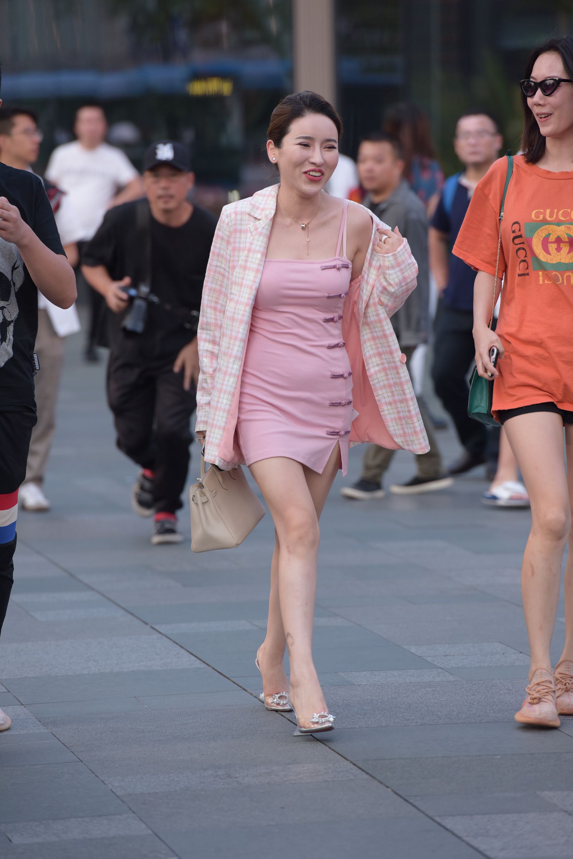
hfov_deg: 6.9
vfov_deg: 10.3
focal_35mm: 200
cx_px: 286
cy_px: 430
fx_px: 4772
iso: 640
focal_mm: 200
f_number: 4
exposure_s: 1/800
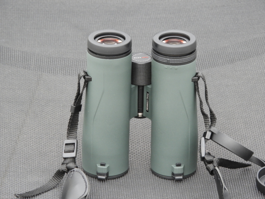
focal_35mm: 250
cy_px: 100
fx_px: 1914
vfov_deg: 5.9
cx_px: 132
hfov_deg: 7.9
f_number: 5.5
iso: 280
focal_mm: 44.8
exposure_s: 1/125
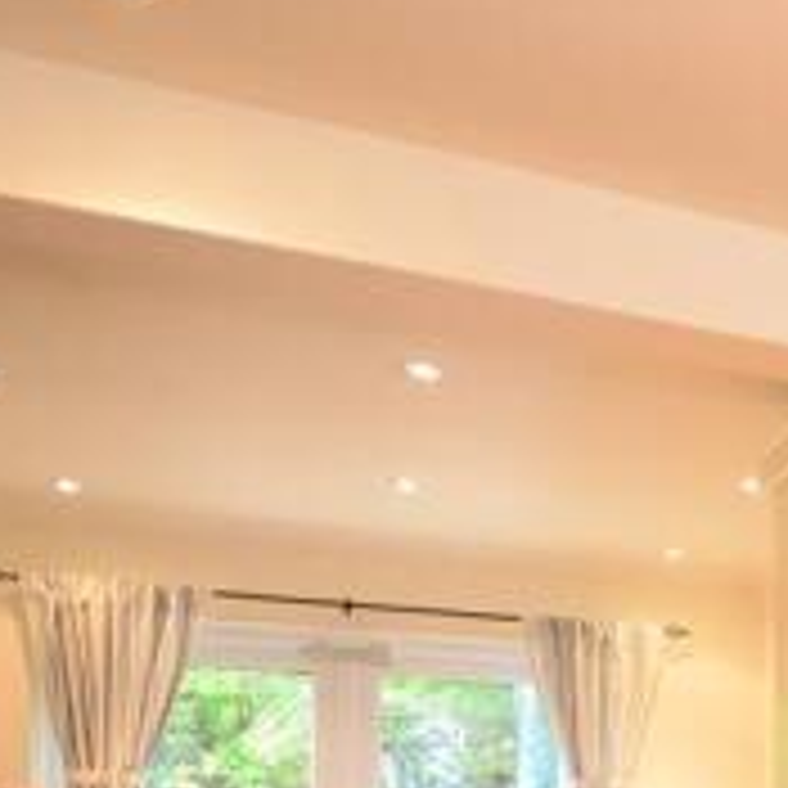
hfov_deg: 22.6
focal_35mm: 55
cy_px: 806
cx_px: 1306
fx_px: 1411
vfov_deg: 29.0
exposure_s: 1/8
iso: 200
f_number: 5
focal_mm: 11.5
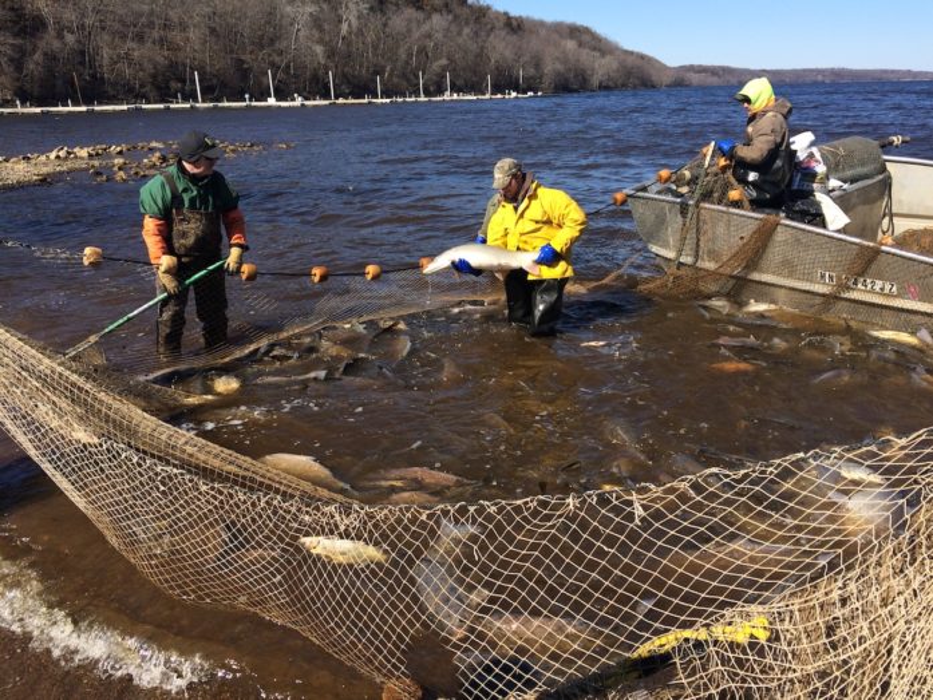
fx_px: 782
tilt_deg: -17.3
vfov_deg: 48.2
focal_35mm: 29
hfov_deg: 61.7
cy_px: 350
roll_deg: +2.9
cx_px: 466
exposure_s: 1/1580
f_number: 2.2
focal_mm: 4.15
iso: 32
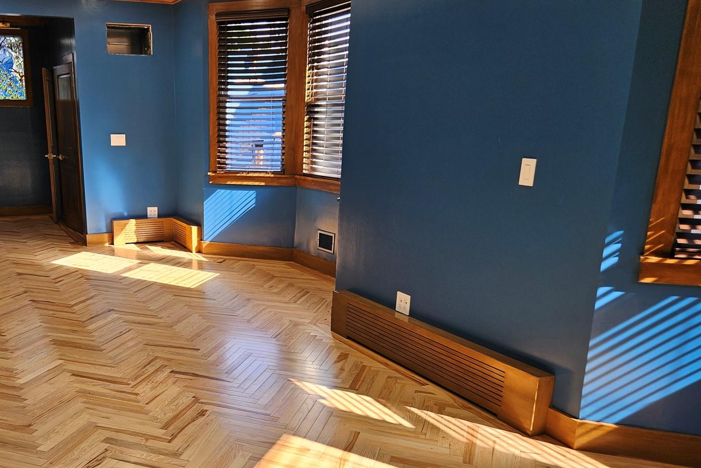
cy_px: 306
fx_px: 662
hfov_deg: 54.5
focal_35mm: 34
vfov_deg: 38.5
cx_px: 224
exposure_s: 1/120
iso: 32
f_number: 1.8
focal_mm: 5.4
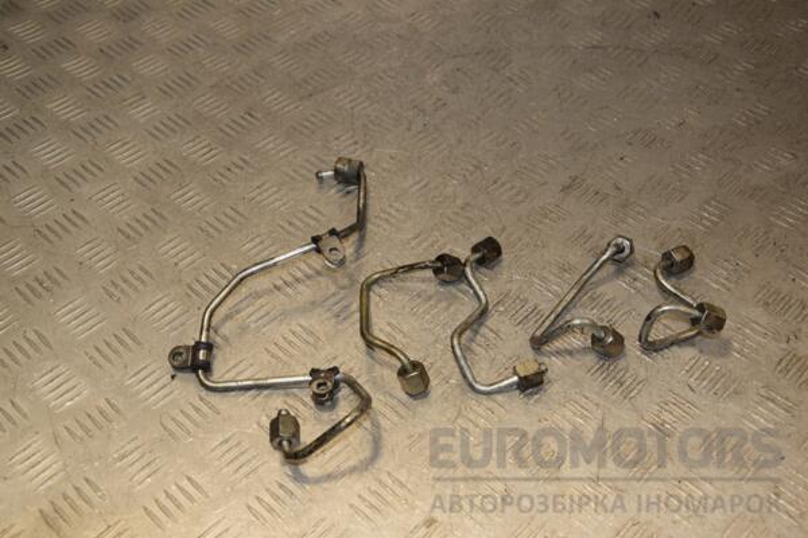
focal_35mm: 45
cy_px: 269
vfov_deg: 29.9
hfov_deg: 43.6
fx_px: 1010
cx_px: 404
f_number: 6.3
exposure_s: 1/200
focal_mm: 30
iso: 800
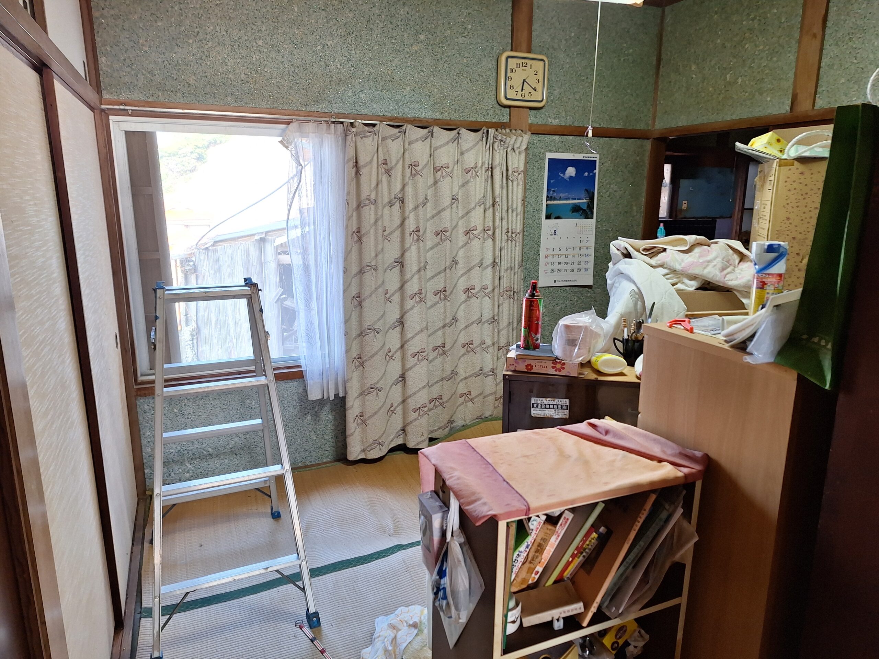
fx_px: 584
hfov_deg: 73.9
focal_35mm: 23
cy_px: 330
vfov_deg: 58.9
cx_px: 440
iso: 50
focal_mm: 5.54
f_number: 1.8
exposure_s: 1/60
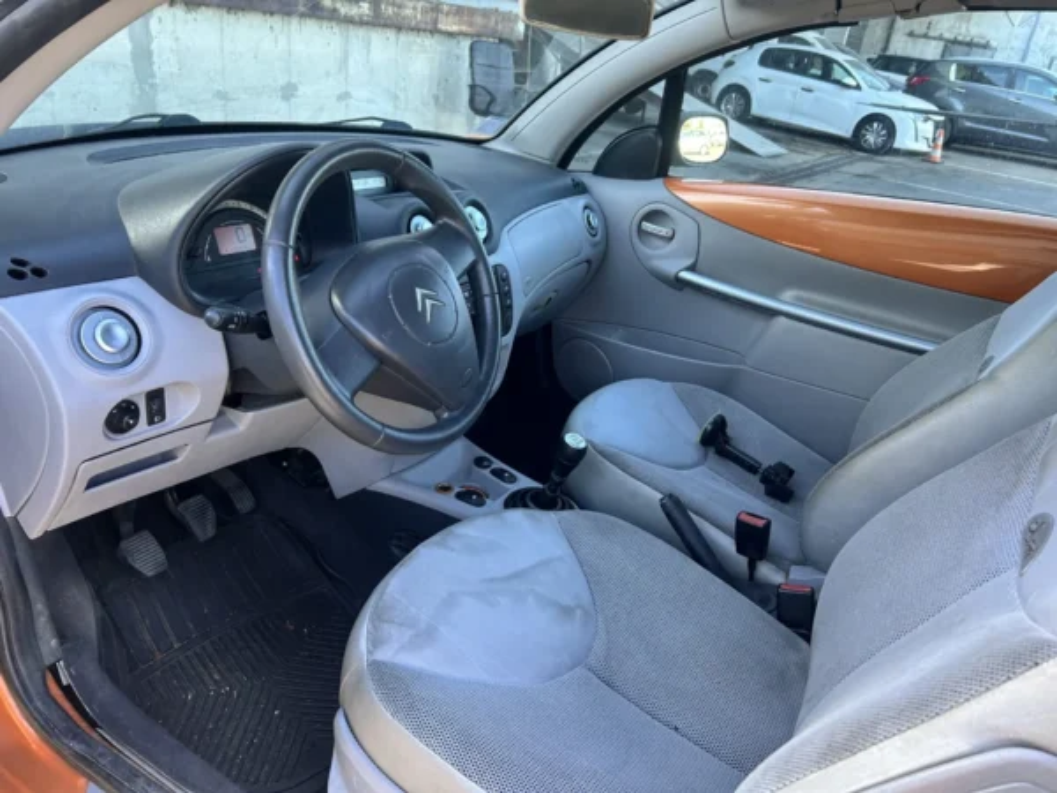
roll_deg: -9.4
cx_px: 528
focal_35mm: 26
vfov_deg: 53.1
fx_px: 794
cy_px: 396
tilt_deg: -26.4
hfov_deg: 67.3
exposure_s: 1/145
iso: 64
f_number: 1.5
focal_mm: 5.7
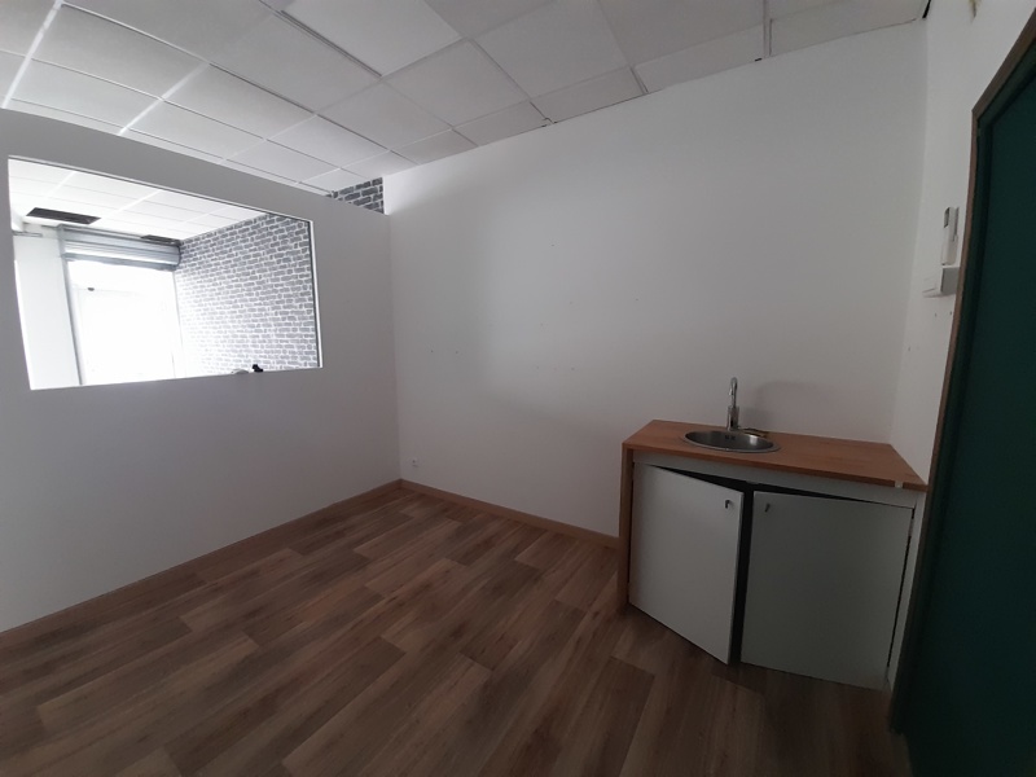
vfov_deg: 89.9
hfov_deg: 106.2
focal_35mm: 13
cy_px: 388
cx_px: 518
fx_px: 389
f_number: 2.2
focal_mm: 1.42
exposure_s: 1/25
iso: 250
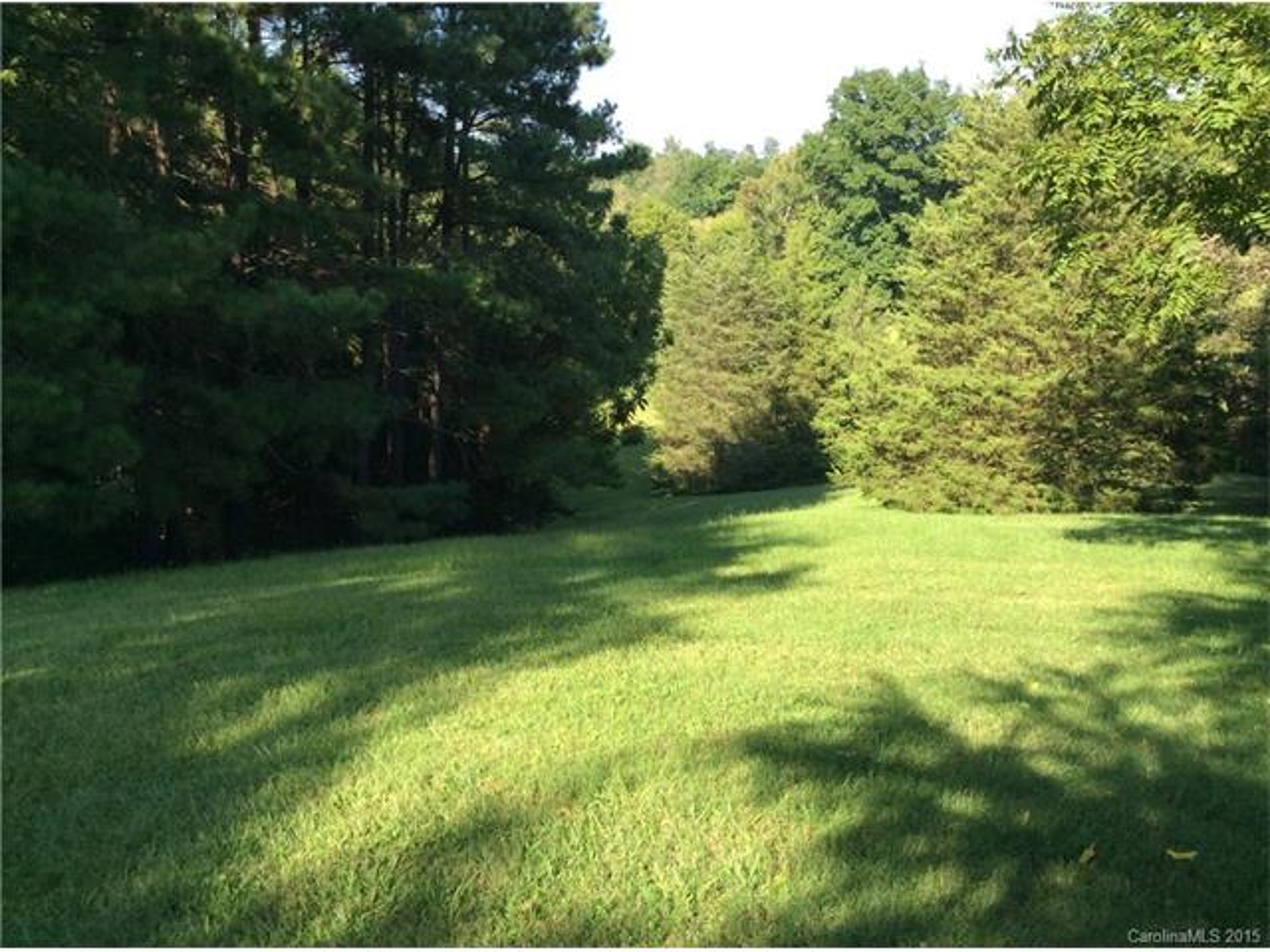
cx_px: 635
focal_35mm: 32
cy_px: 476
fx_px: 1174
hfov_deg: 56.8
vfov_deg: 44.2
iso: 32
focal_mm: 3.3
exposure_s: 1/392
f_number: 2.4
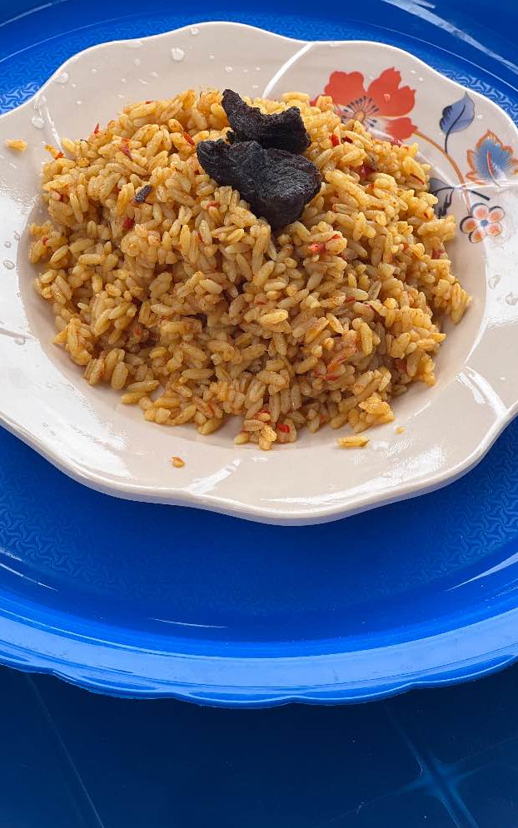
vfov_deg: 25.2
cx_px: 247
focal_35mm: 82
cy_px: 414
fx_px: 1852
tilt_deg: -52.3
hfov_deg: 15.9
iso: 40
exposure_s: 1/121
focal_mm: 9
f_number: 2.8
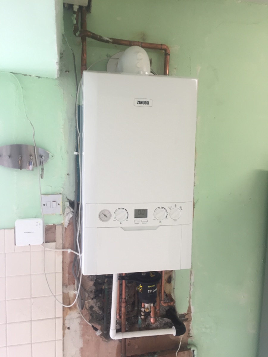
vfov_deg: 61.7
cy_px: 178
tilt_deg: -4.8
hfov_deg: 48.2
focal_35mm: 29
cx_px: 134
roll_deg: -0.7
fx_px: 299
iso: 32
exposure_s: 1/33
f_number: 2.2
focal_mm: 4.15
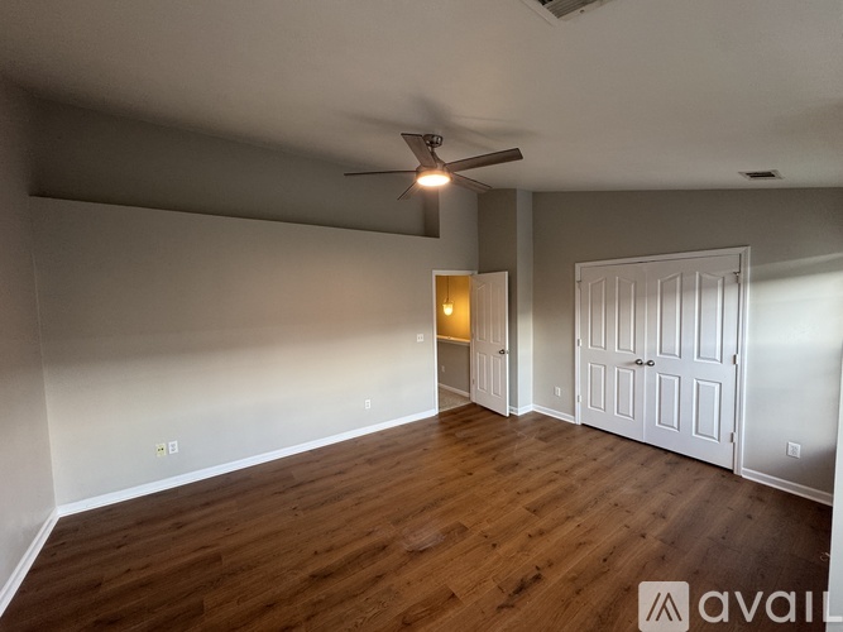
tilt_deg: -3.4
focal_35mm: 14
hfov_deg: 102.1
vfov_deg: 85.7
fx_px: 341
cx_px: 422
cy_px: 316
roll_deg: +0.6
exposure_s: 1/60
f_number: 2.2
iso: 160
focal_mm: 2.22
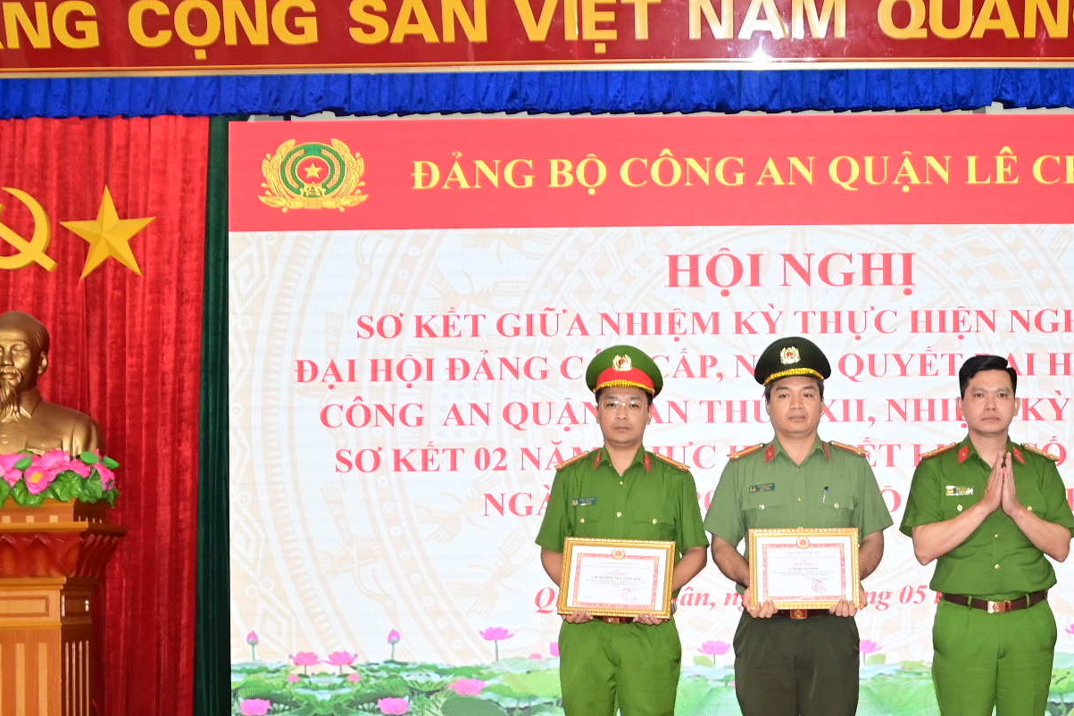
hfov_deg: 36.4
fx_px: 1611
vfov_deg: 24.9
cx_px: 747
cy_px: 495
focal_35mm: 54
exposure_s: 1/400
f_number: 4.5
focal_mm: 22
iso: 1600
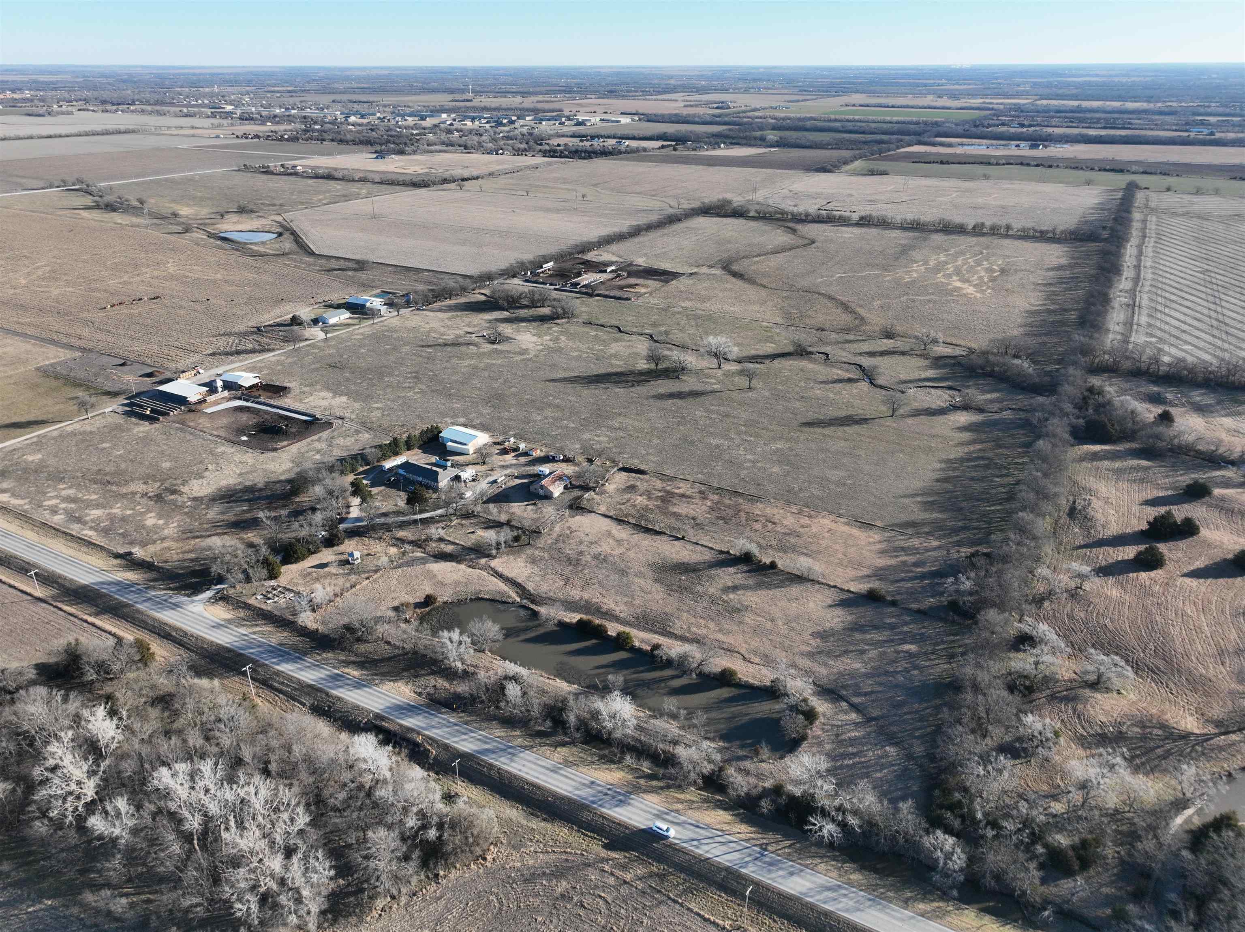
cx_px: 622
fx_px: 863
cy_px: 466
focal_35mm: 24
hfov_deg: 71.6
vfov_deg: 56.8
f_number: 2.8
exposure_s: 1/200
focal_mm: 12.29
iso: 230
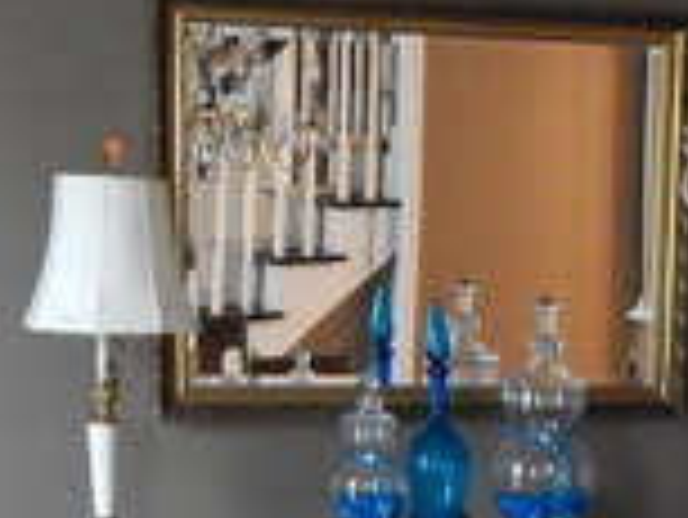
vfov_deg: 12.2
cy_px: 703
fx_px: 2327
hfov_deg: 16.7
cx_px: 571
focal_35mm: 117
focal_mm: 5
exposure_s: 1/4
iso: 800
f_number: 3.9
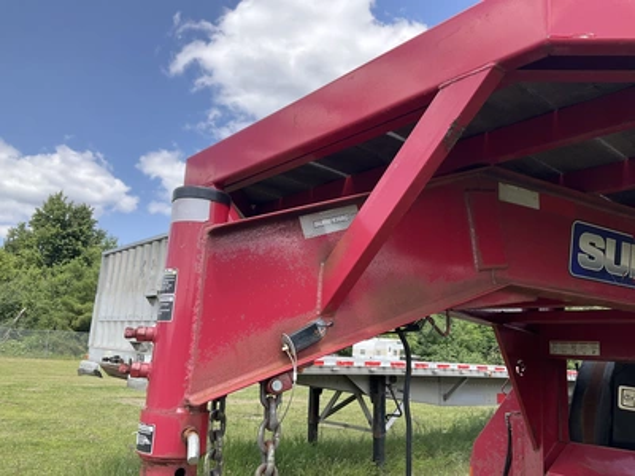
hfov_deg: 61.7
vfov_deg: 48.2
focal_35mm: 29
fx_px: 532
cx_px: 318
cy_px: 238
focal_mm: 3
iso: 25
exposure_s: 1/842
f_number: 1.8
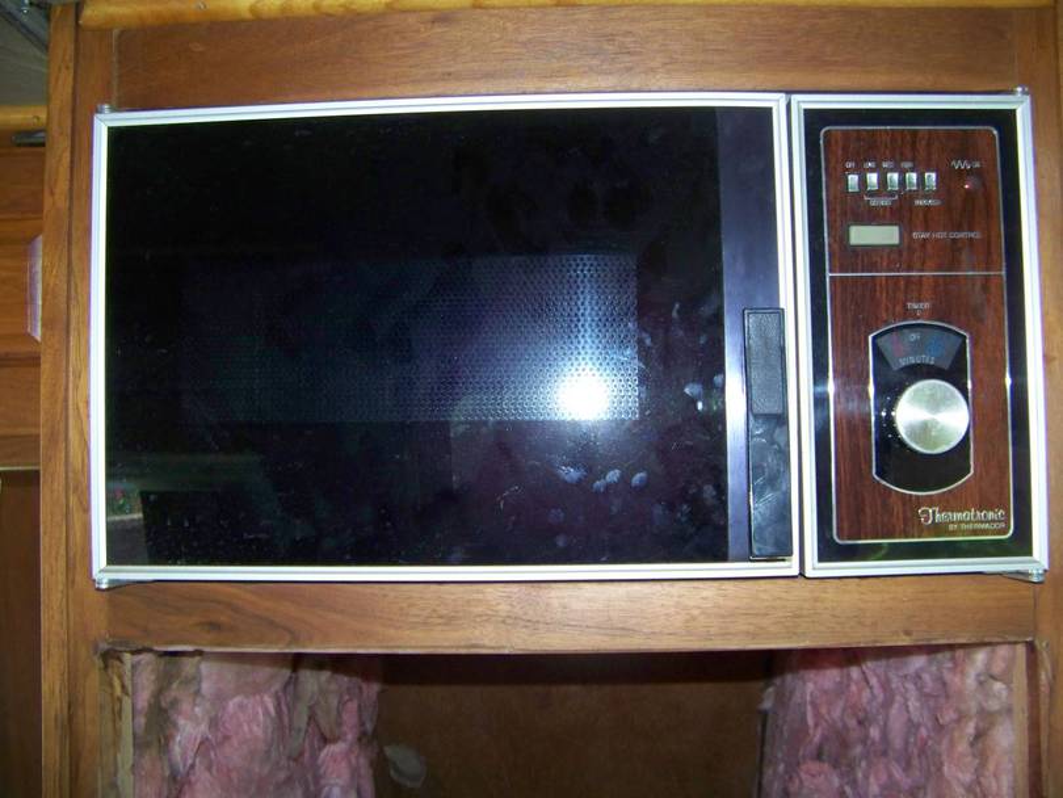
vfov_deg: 39.7
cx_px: 532
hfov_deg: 51.3
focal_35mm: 36
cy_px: 399
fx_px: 1106
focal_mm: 5.85
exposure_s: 1/30
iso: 200
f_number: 2.8
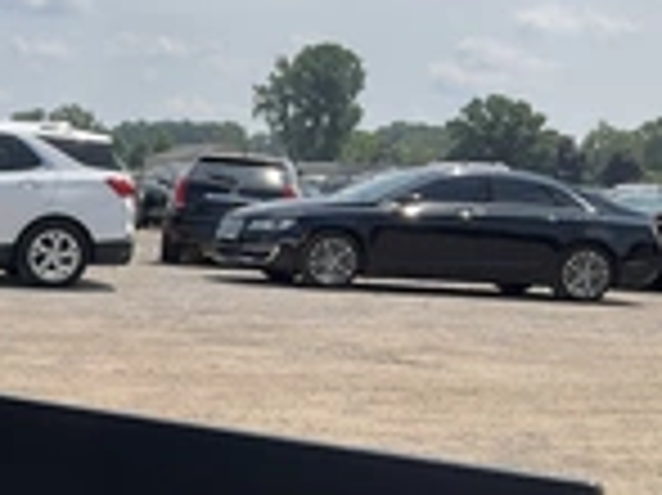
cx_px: -167
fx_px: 1510
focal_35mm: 79
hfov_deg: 22.5
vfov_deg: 18.5
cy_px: 382
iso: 25
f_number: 1.8
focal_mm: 3
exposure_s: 1/1848
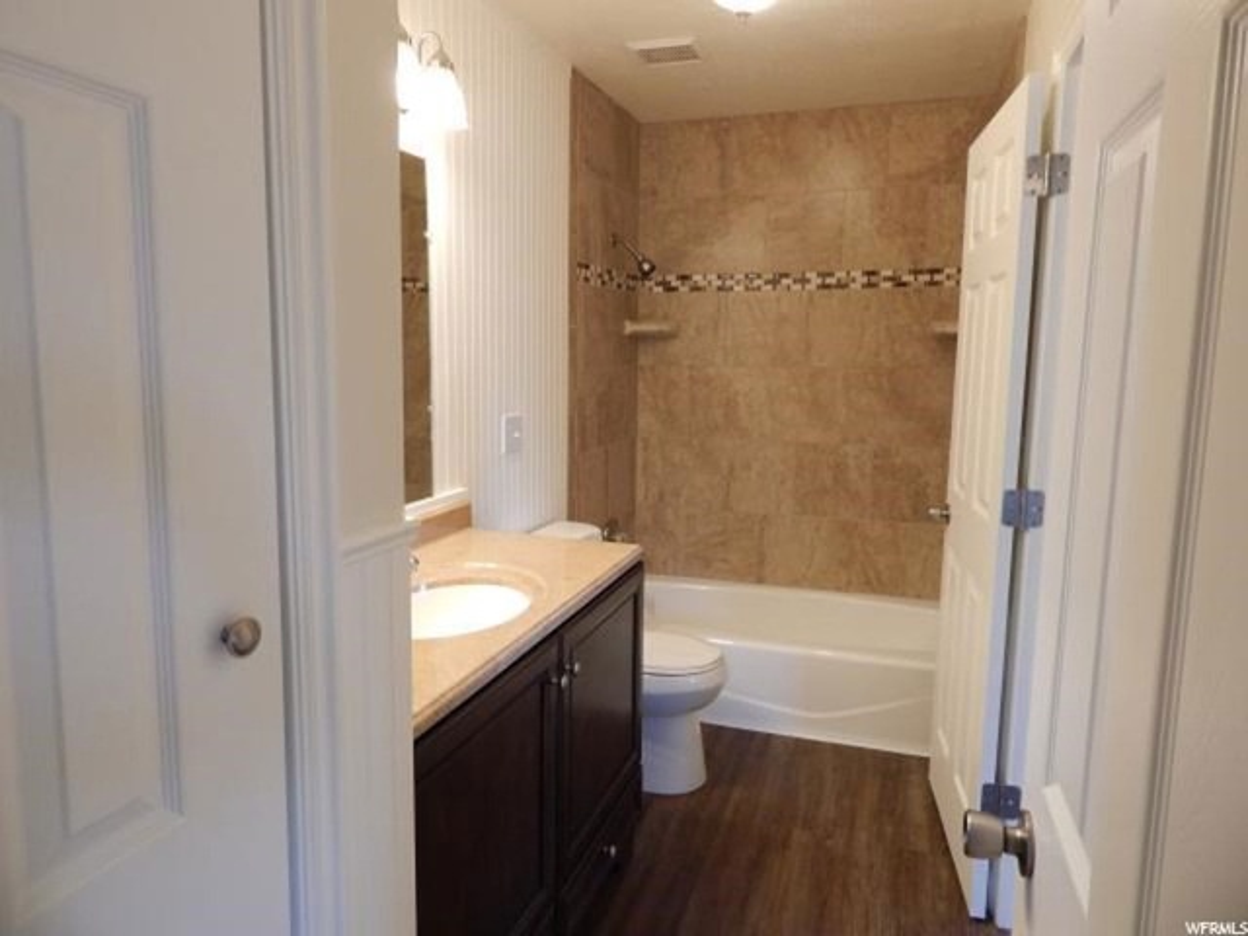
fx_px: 829
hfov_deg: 73.9
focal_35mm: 23
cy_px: 468
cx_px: 624
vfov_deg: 58.9
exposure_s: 1/30
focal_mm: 4
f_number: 3
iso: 125
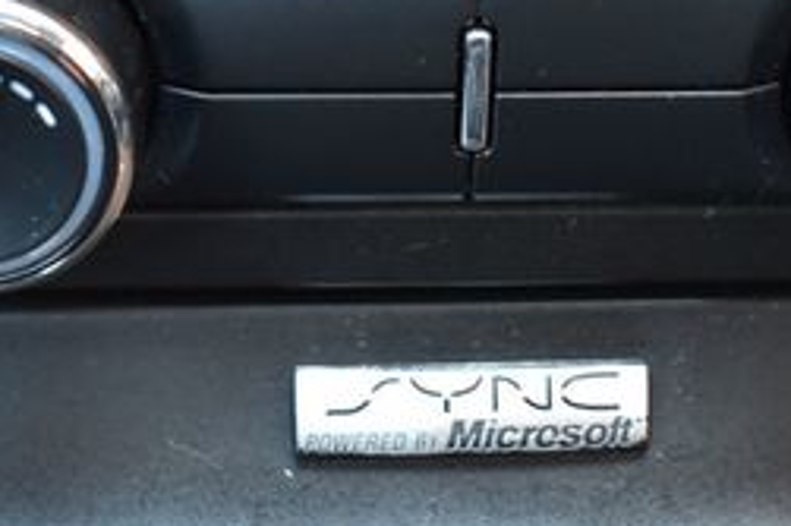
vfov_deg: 12.7
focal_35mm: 107
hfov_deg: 19.1
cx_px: 400
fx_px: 2349
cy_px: 129
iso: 1600
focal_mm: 28
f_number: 5.6
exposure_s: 1/15
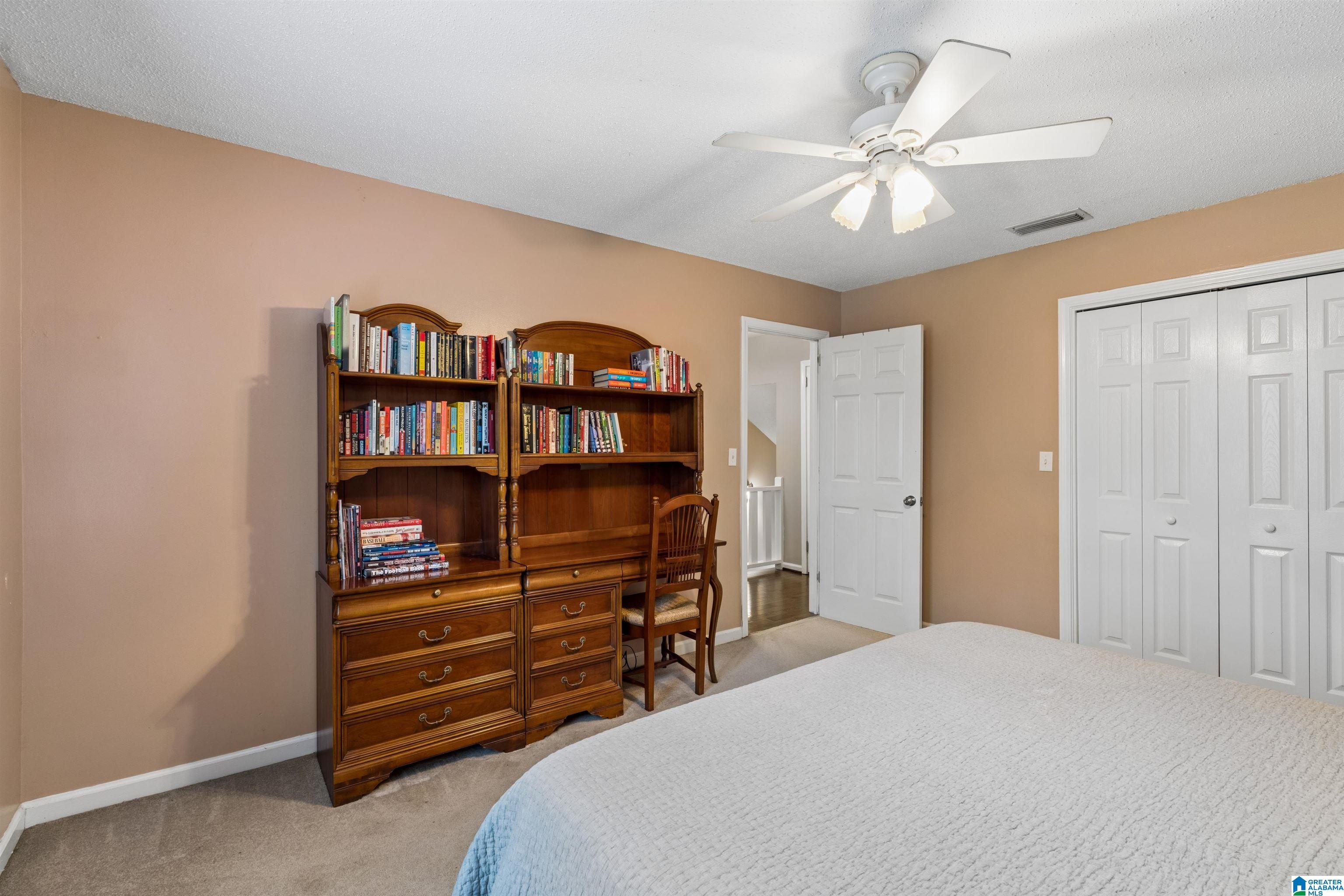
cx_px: 672
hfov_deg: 96.7
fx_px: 597
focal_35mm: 16
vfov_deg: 73.7
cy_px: 448
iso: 400
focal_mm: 16
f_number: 13
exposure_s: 1.3
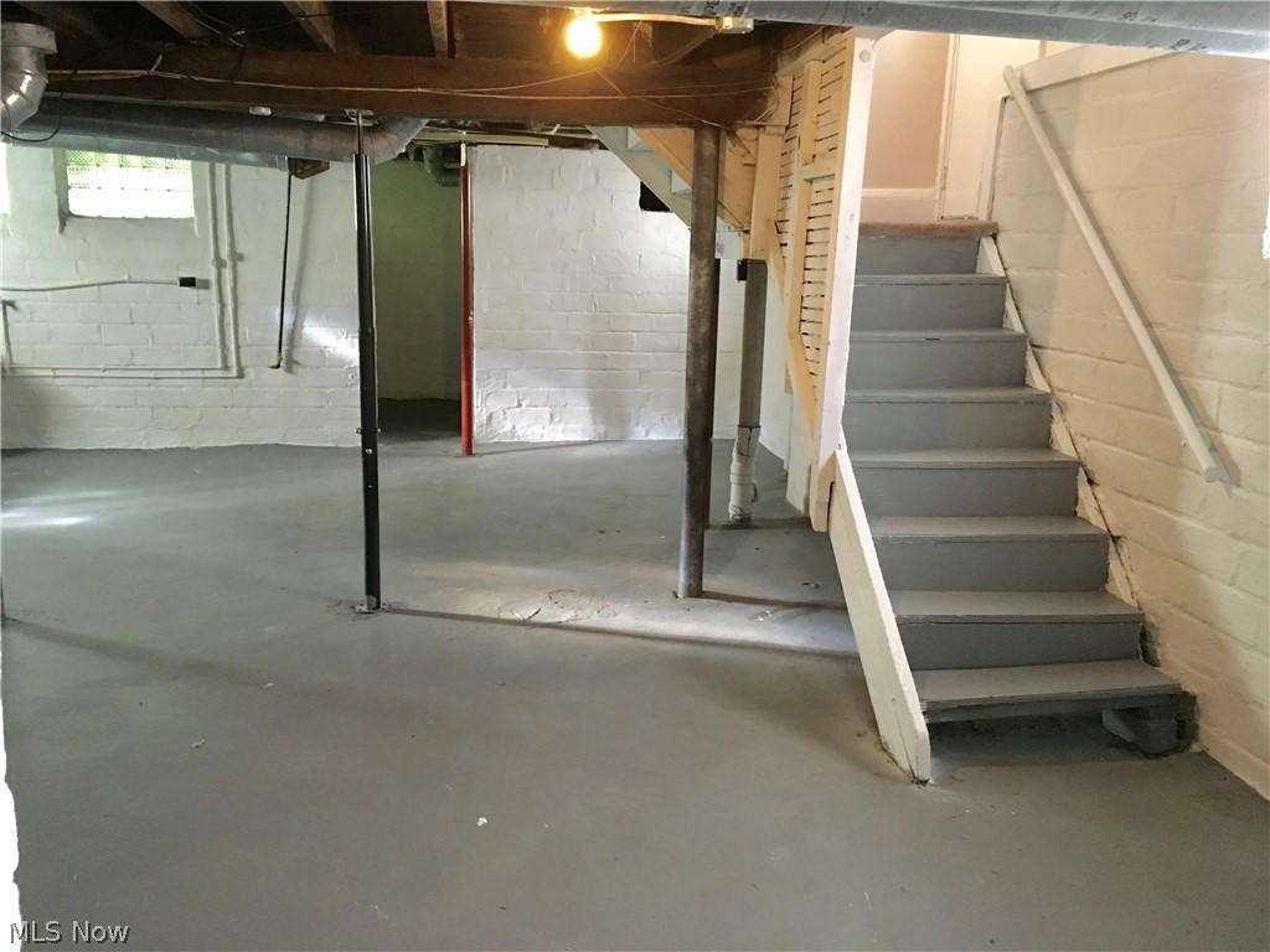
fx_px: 1064
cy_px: 476
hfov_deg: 61.7
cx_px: 635
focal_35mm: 29
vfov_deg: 48.2
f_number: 2.2
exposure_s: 1/15
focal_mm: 4.15
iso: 250
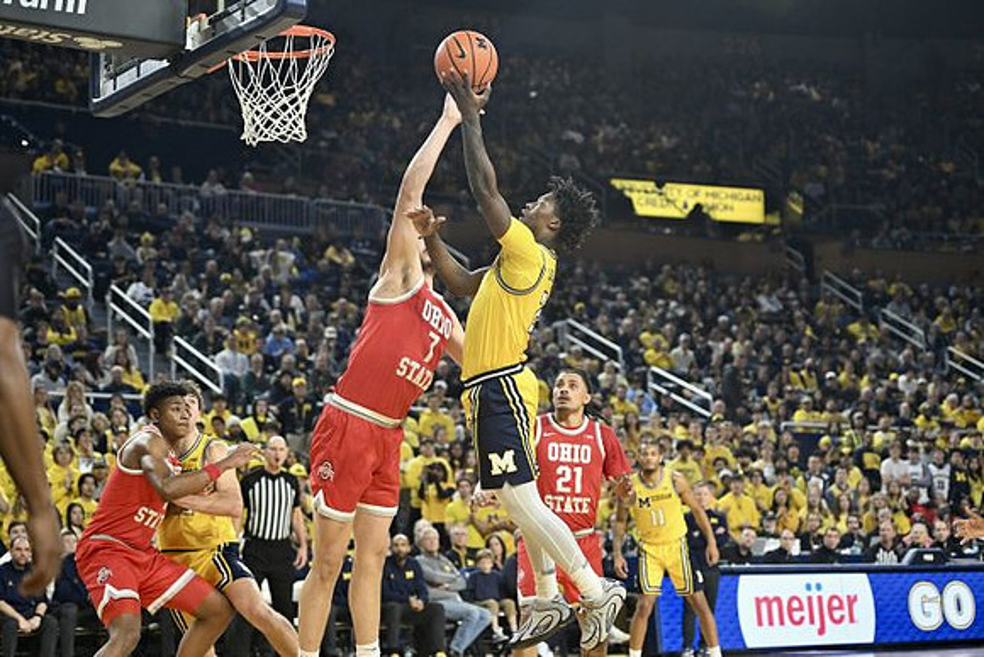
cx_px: 492
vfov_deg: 19.5
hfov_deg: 28.8
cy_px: 328
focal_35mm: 70
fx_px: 1914
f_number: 2.8
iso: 3200
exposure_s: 1/1250
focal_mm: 70
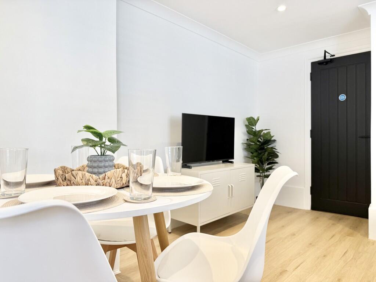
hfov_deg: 71.6
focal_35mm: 24
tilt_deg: +0.3
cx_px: 188
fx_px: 261
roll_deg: -0.1
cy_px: 141
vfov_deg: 56.8
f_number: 1.78
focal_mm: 6.76
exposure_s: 1/121
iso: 64
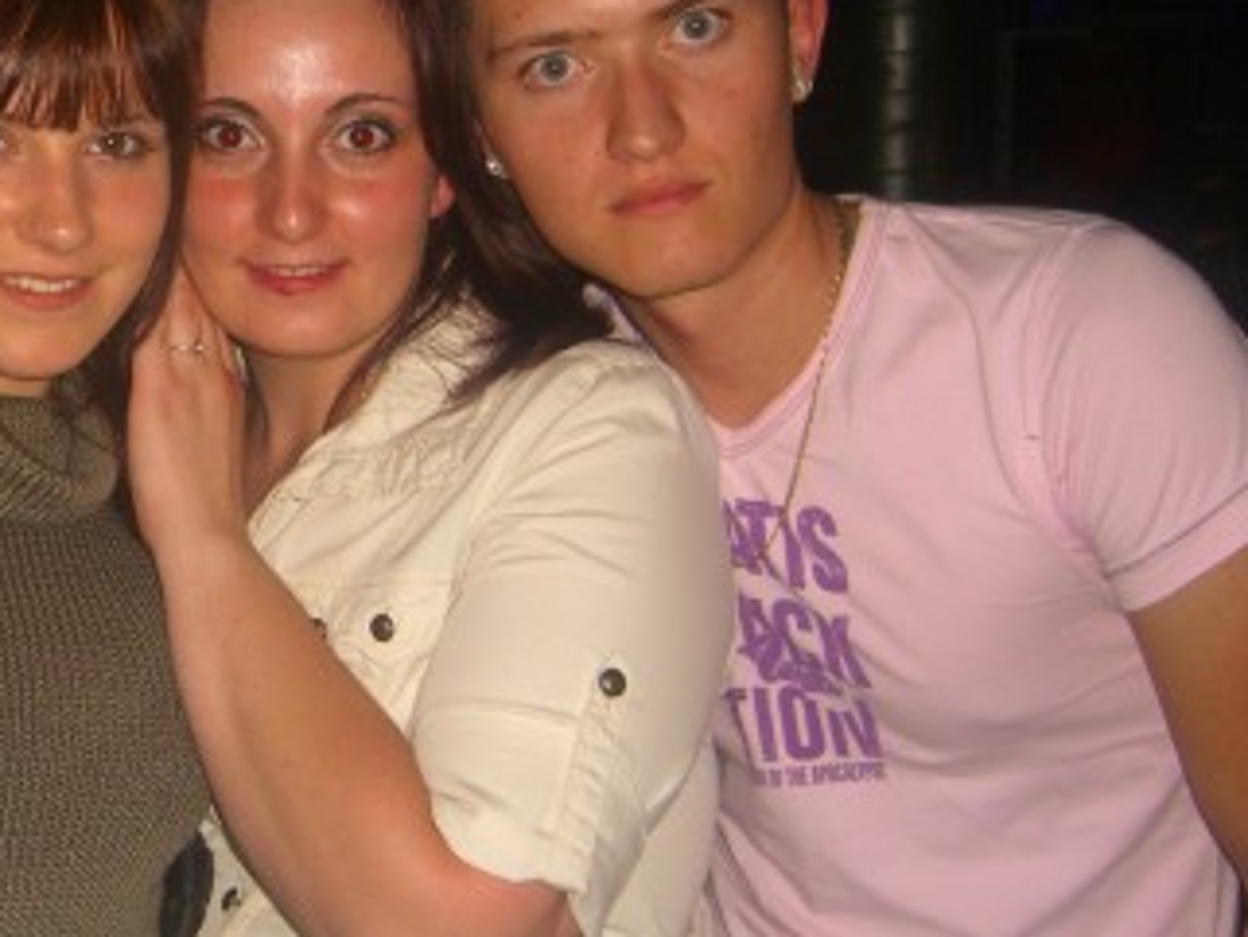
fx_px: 2561
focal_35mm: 71
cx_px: 144
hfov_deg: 26.5
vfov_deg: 20.7
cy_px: 404
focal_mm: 7.9
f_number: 2.8
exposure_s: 1/60
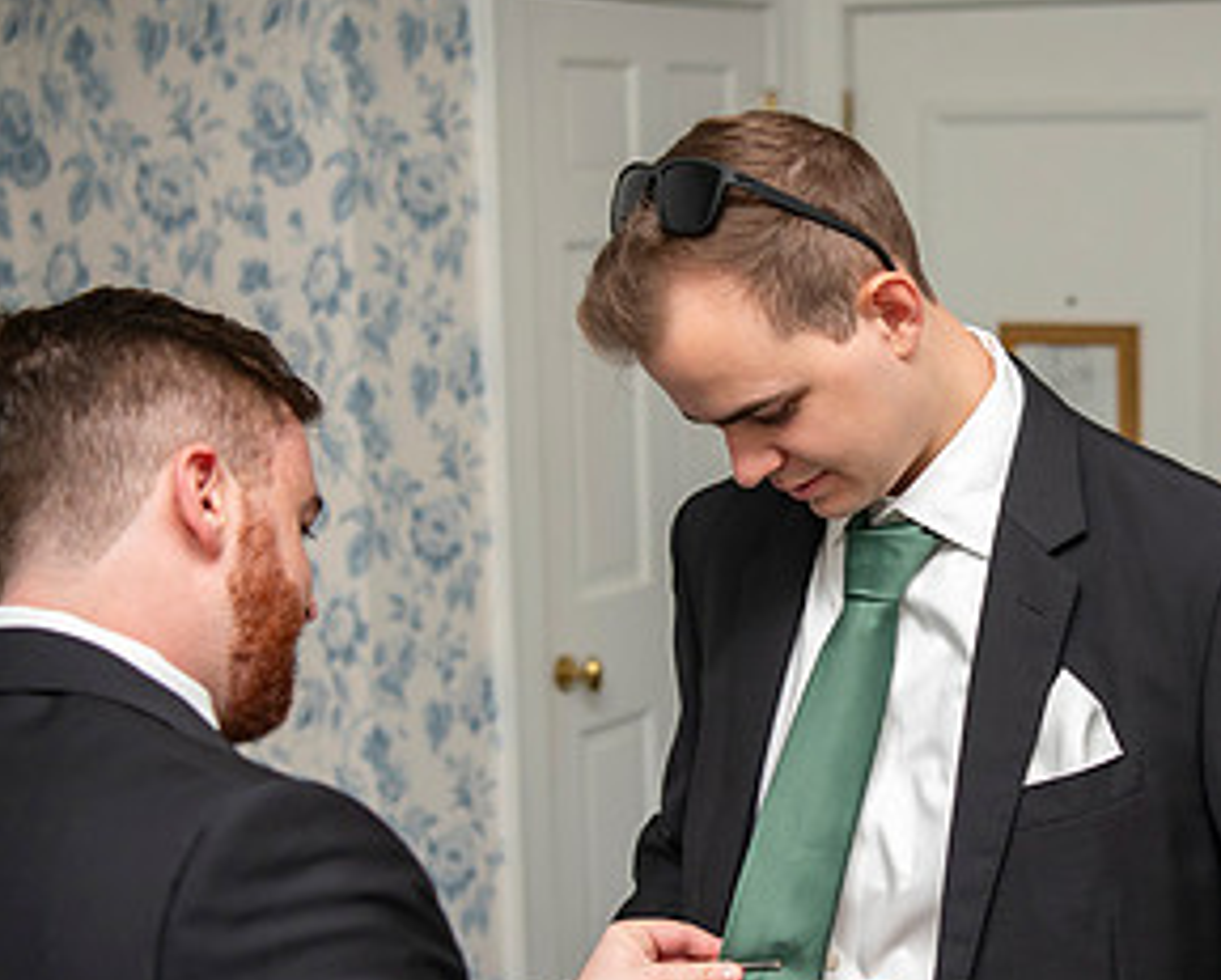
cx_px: 988
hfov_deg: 25.9
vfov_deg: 21.3
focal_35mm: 72
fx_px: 2605
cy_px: 598
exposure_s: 1/100
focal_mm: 38
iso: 800
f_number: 2.8
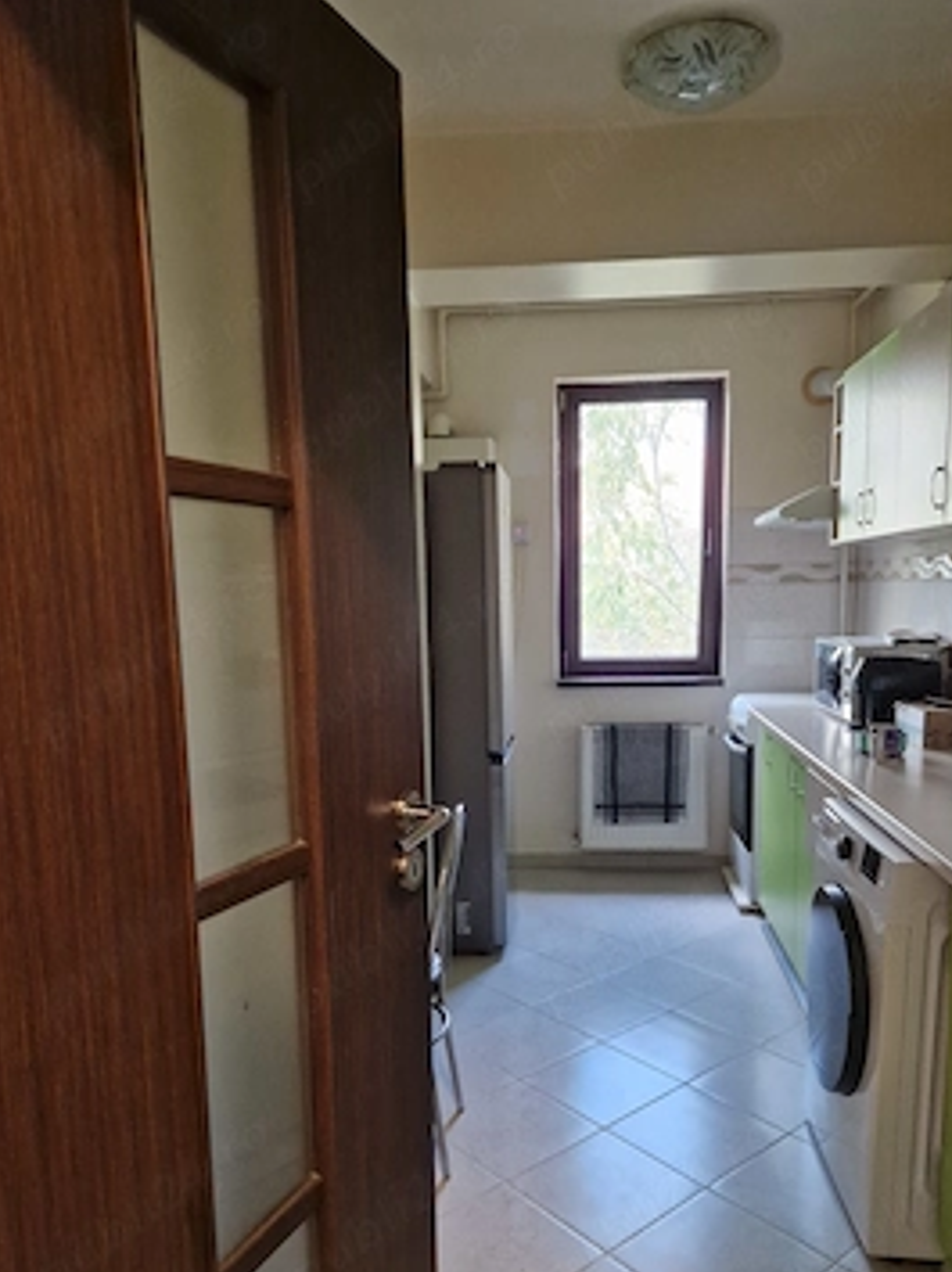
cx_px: 532
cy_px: 715
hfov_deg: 52.9
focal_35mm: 26
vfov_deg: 67.1
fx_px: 955
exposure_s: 1/100
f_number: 1.8
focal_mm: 5.4
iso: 640
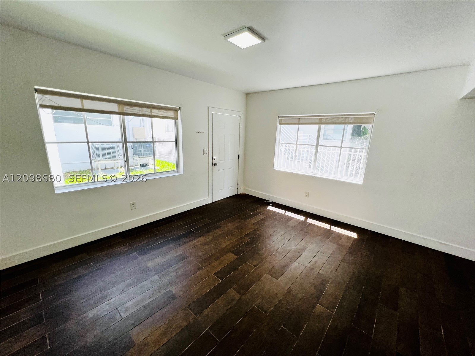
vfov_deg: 89.9
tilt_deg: -12.5
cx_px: 238
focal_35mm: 13
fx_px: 178
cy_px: 178
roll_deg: -1.2
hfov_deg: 106.2
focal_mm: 1.57
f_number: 1.8
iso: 40
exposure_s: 1/120
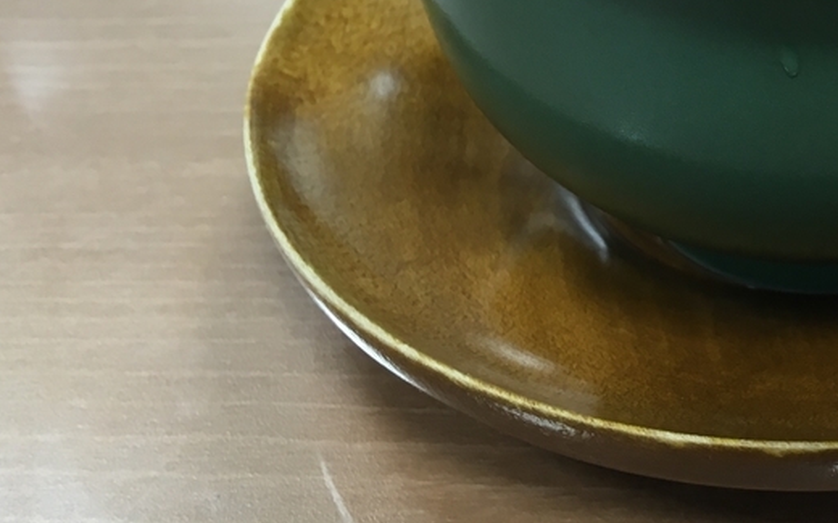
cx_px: 836
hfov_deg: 27.3
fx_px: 1622
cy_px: 50
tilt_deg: -35.0
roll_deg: +0.0
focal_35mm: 71
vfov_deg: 18.1
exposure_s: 1/30
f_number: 2.2
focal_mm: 4.15
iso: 50
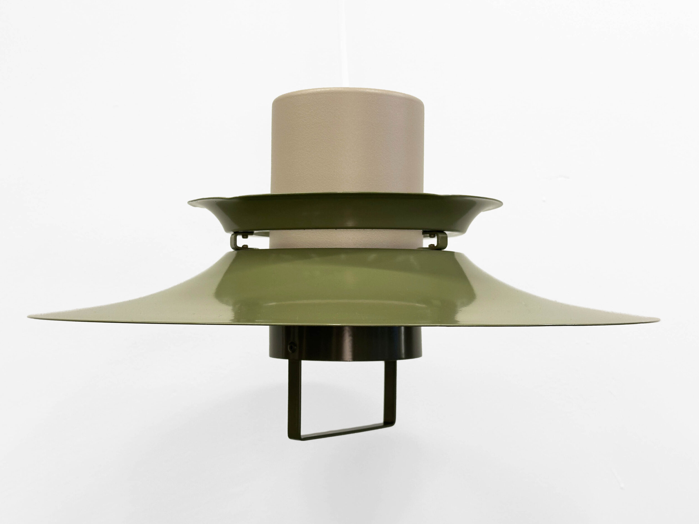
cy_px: 262
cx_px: 350
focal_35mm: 49
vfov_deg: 29.7
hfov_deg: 38.9
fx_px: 989
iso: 50
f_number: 1.78
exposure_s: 1/50
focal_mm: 6.86
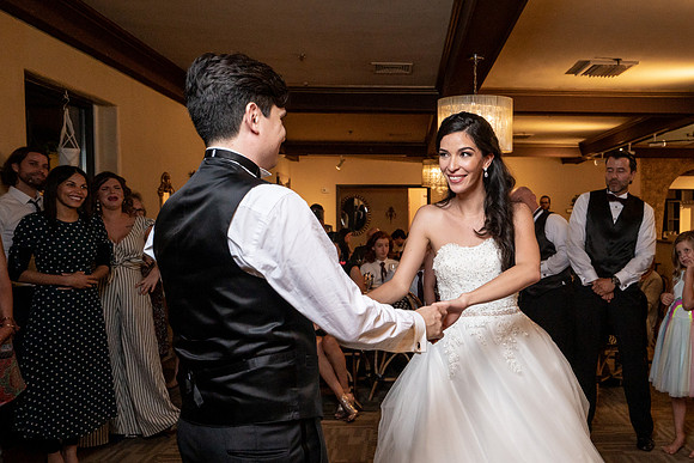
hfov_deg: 54.4
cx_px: 450
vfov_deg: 38.5
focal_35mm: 34
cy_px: 246
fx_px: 663
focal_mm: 26
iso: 2000
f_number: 5.6
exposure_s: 1/200
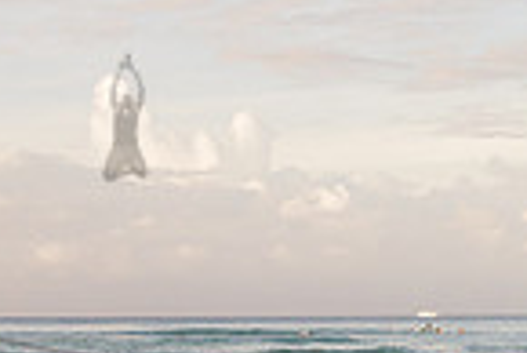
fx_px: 2051
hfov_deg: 14.6
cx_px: 124
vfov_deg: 9.6
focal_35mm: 140
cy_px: 468
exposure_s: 1/640
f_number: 5.6
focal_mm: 35
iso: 1000
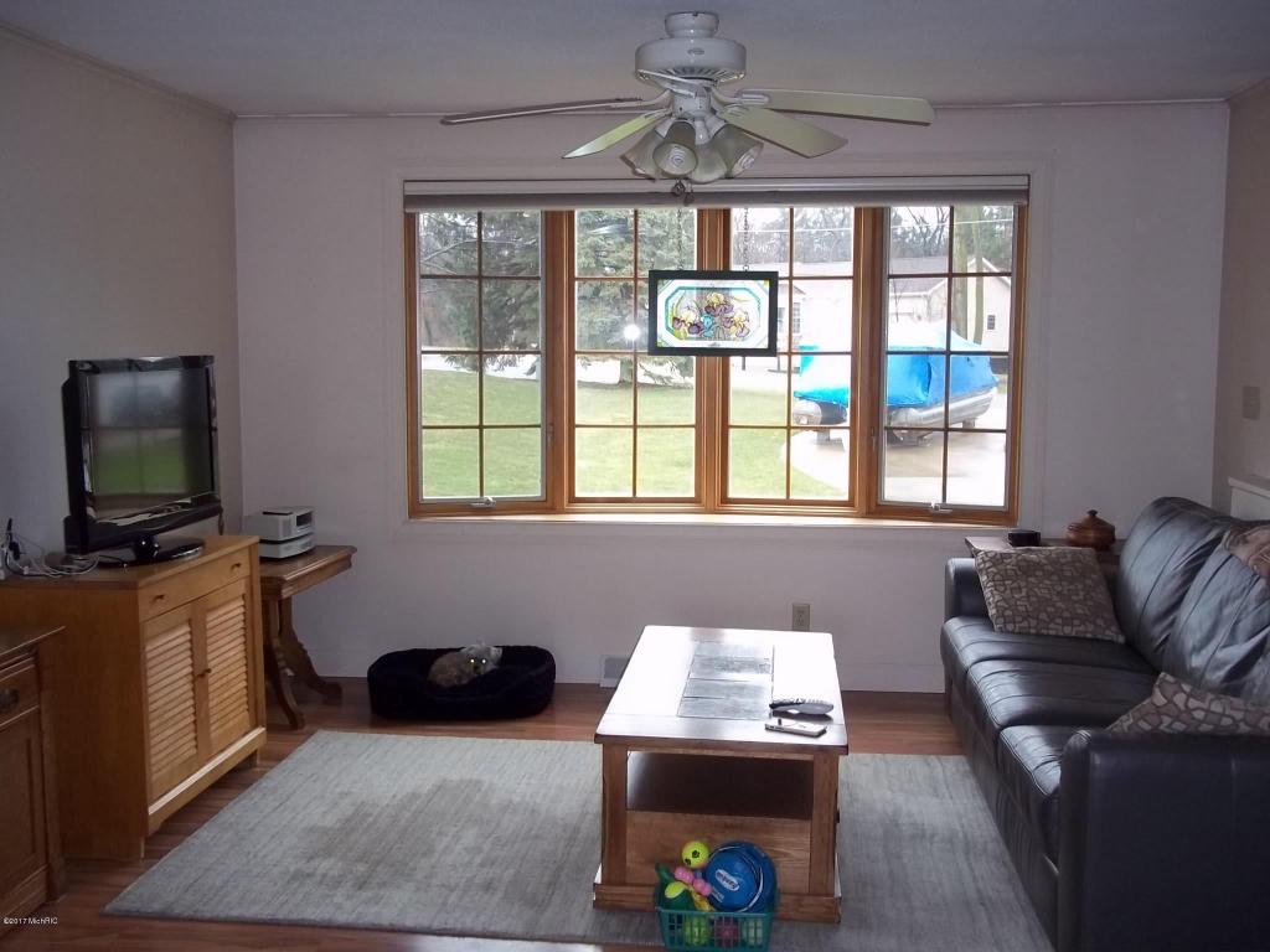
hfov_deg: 51.4
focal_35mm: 36
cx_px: 635
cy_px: 476
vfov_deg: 39.7
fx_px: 1321
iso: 160
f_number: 3.1
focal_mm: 6.5
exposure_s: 1/60
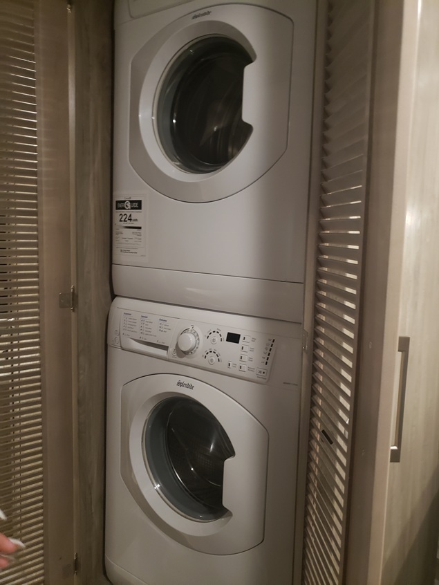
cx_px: 220
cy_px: 292
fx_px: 439
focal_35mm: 26
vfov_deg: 67.3
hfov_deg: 53.1
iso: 500
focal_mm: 4.3
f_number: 1.5
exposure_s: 1/10
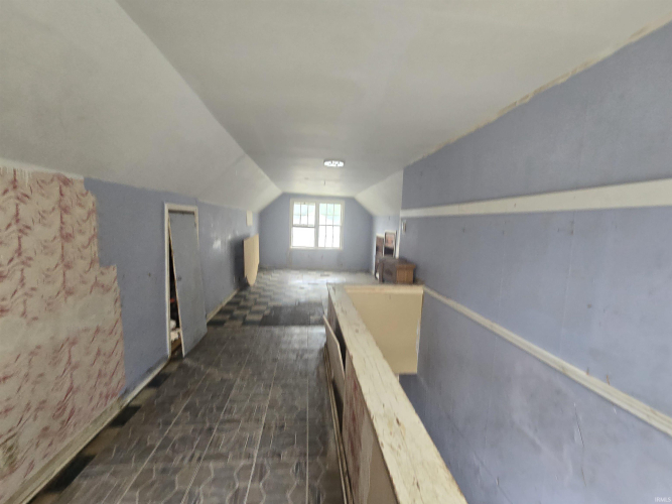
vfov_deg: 89.9
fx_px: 252
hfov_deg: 106.2
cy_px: 252
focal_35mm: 13
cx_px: 336
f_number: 2.2
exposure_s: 1/60
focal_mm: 2.2
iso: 160
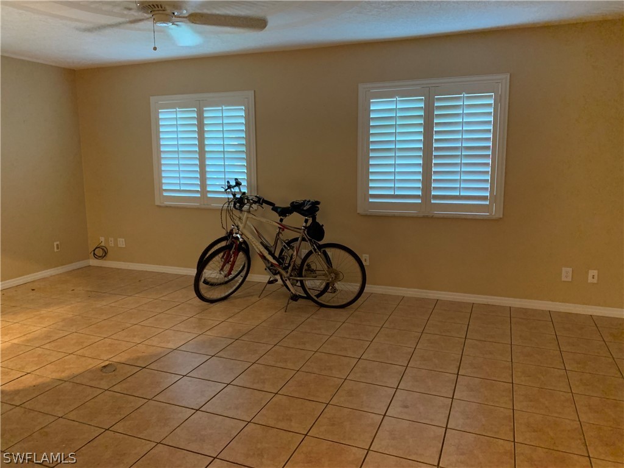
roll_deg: -0.3
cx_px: 312
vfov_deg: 53.1
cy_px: 234
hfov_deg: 67.3
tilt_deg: -9.4
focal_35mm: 26
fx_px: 469
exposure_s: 1/30
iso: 500
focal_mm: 4.25
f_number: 1.8
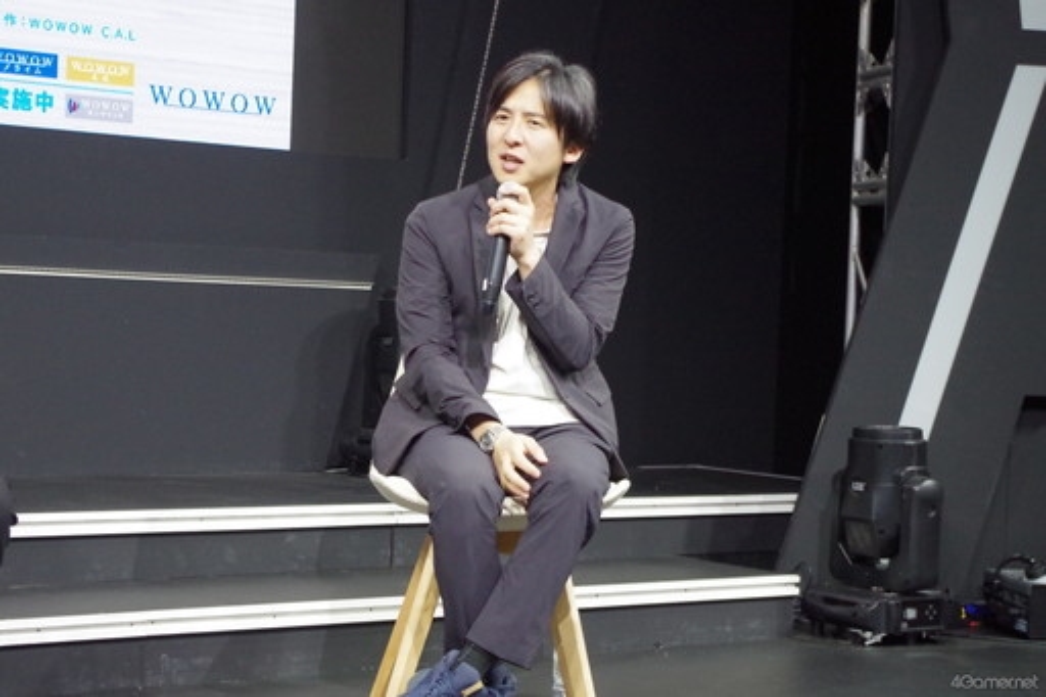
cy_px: 348
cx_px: 523
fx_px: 2382
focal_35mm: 82
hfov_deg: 24.8
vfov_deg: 16.6
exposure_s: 1/100
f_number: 5.6
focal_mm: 55
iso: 3200
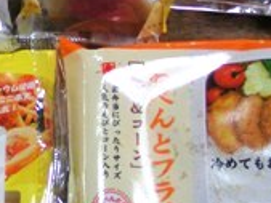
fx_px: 1308
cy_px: 21
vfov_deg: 8.9
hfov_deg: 11.8
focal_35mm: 167
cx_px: 30
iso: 200
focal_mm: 9.7
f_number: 3.2
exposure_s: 1/30
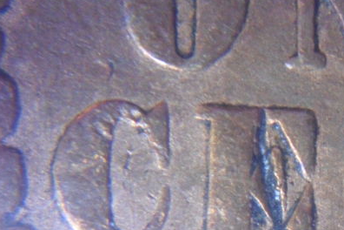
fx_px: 2035
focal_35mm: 213
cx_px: 255
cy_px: 107
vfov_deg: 6.4
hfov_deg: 9.6
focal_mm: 24.5
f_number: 5.9
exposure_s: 1/60
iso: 400
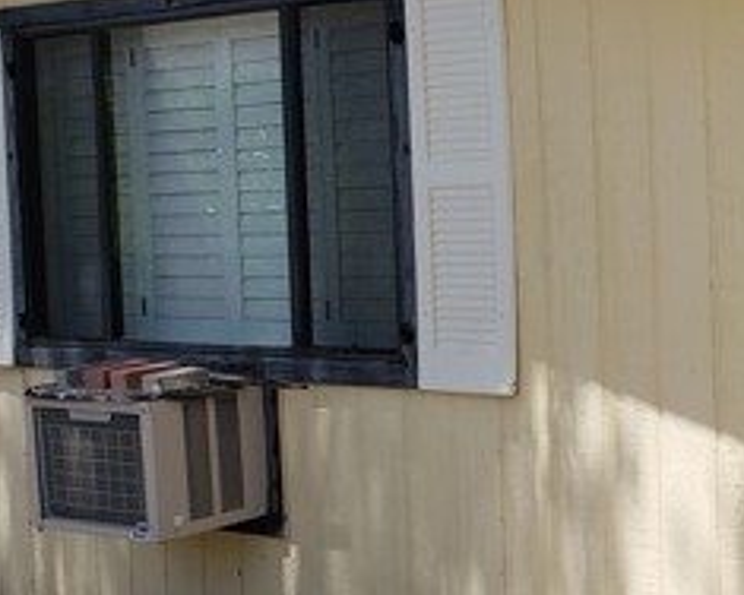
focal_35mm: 69
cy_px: 247
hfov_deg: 25.4
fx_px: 1519
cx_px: 833
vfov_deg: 22.1
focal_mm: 4.3
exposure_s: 1/1036
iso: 50
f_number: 2.4
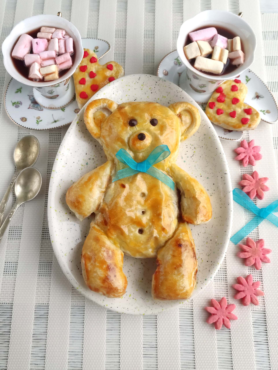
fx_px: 267
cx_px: 139
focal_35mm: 25
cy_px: 185
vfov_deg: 69.4
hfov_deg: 54.9
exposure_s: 1/100
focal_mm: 5.4
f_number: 1.9
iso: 370
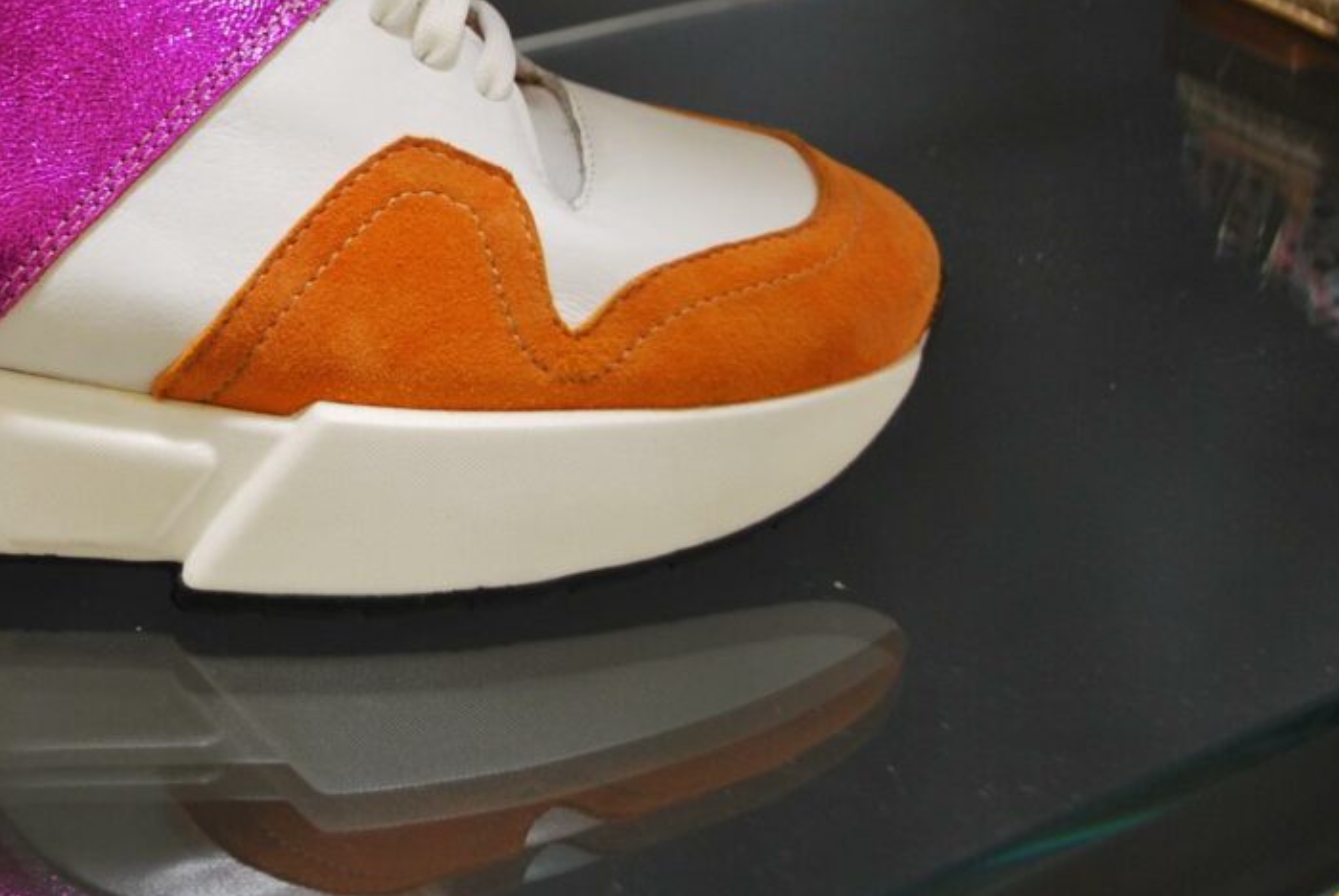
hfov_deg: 26.1
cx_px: 137
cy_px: 78
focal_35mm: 75
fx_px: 2793
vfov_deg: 17.9
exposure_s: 1/30
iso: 280
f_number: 4.2
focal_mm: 26
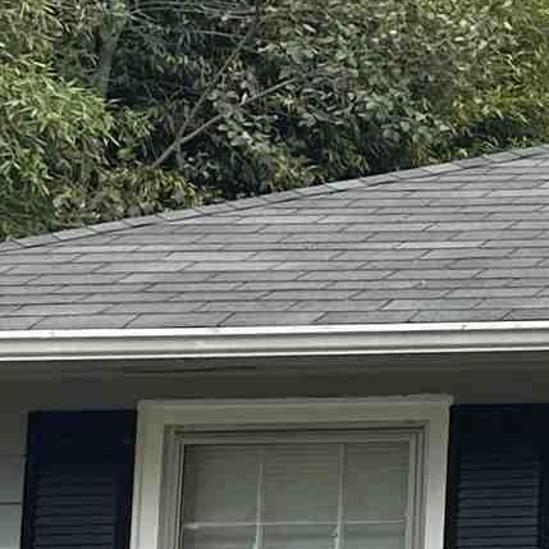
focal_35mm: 152
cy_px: 137
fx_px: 2727
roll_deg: +1.8
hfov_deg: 8.8
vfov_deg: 11.5
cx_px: 1802
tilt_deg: +8.7
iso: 80
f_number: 1.78
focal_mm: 6.86
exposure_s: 1/1587
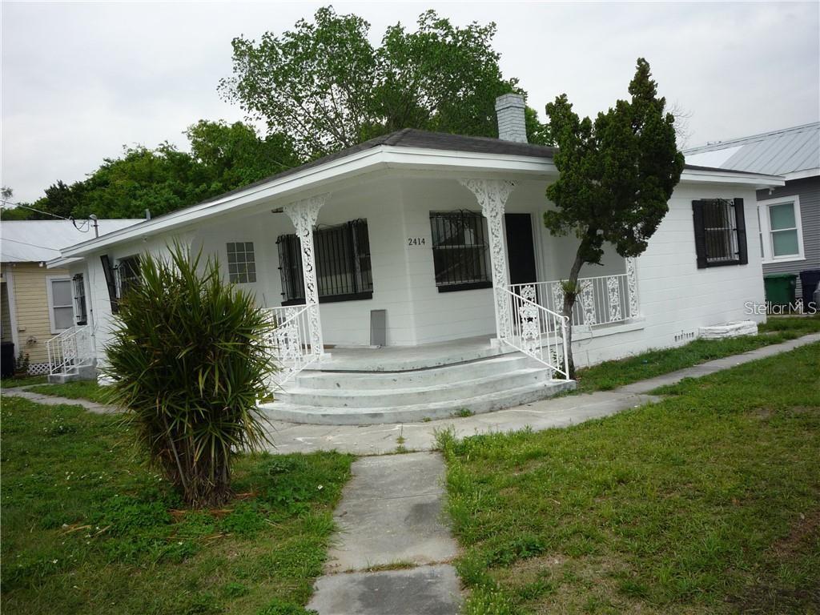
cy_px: 308
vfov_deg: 44.2
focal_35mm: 32
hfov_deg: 56.8
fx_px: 758
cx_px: 410
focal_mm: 5.2
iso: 100
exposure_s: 1/400
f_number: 5.6
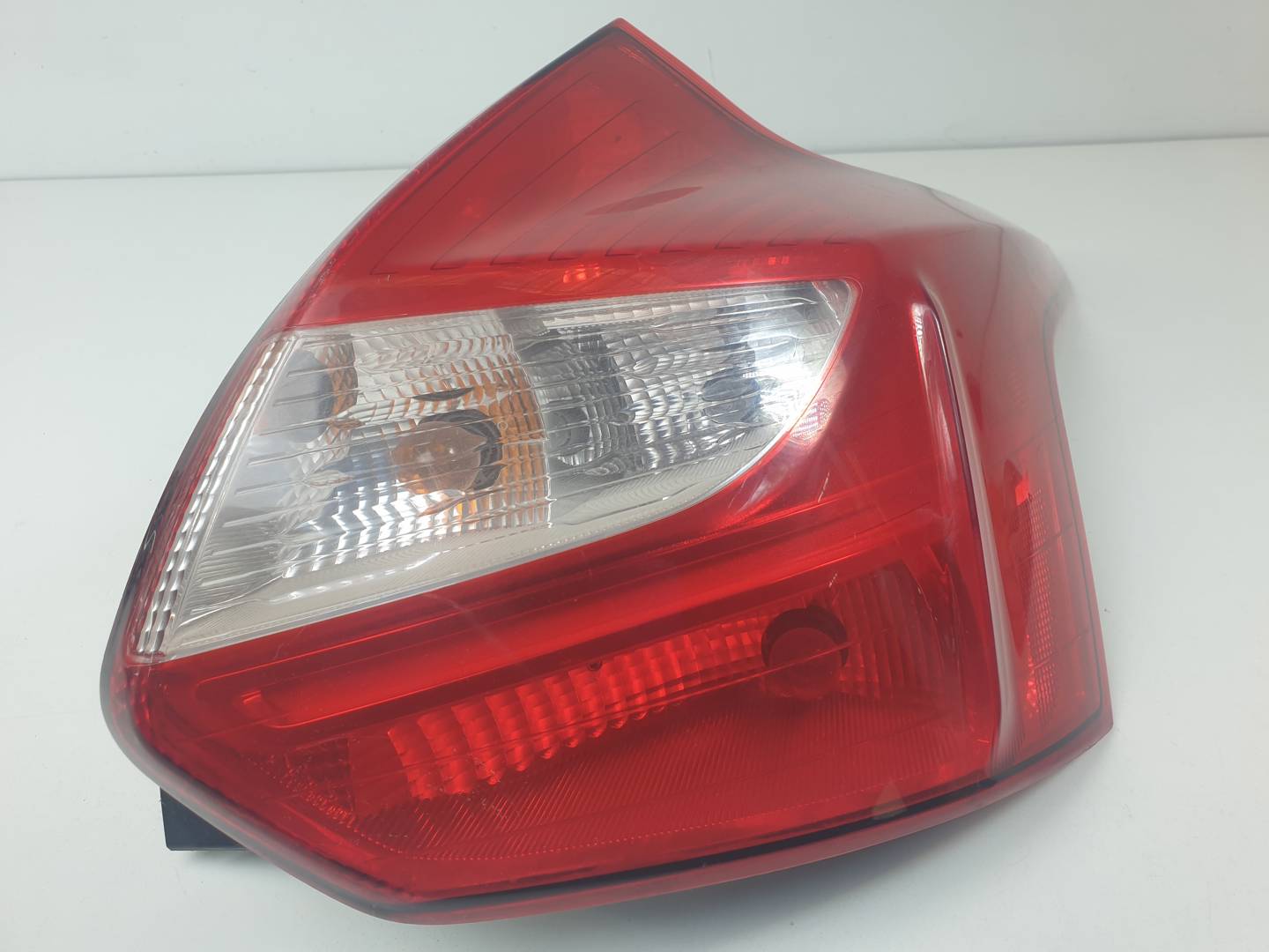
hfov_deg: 67.3
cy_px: 476
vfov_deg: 53.1
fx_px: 953
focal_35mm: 26
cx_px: 634
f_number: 2.4
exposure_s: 1/107
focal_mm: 4.3
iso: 50
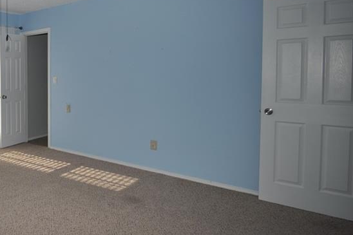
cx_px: 26
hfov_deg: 55.4
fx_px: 274
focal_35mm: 28
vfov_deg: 45.5
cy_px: 75
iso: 200
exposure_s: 1/200
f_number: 7.1
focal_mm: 10
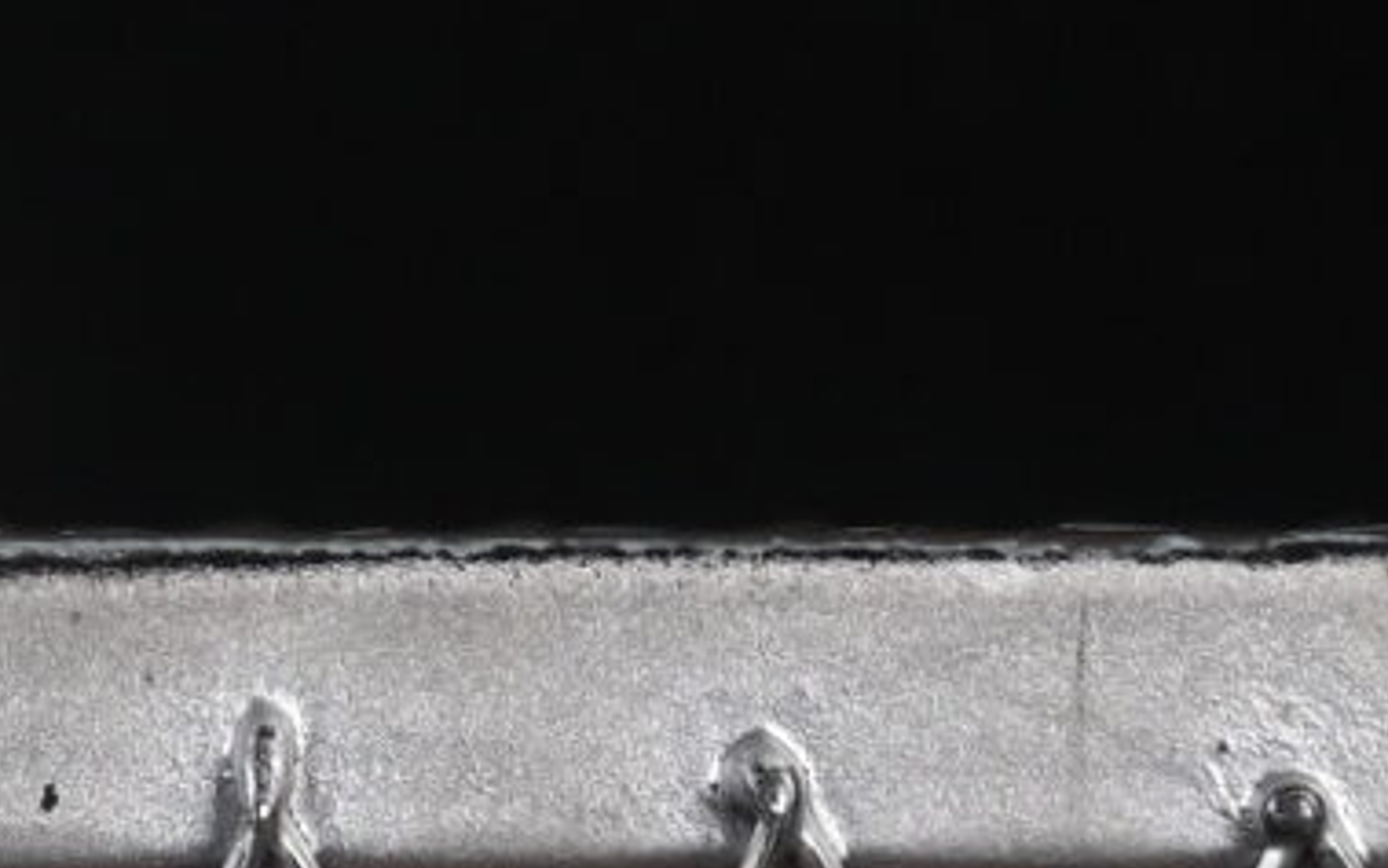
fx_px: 19560
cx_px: -2293
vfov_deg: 2.5
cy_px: -1423
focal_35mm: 517
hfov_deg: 4.0
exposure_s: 1/80
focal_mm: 50
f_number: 8
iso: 160
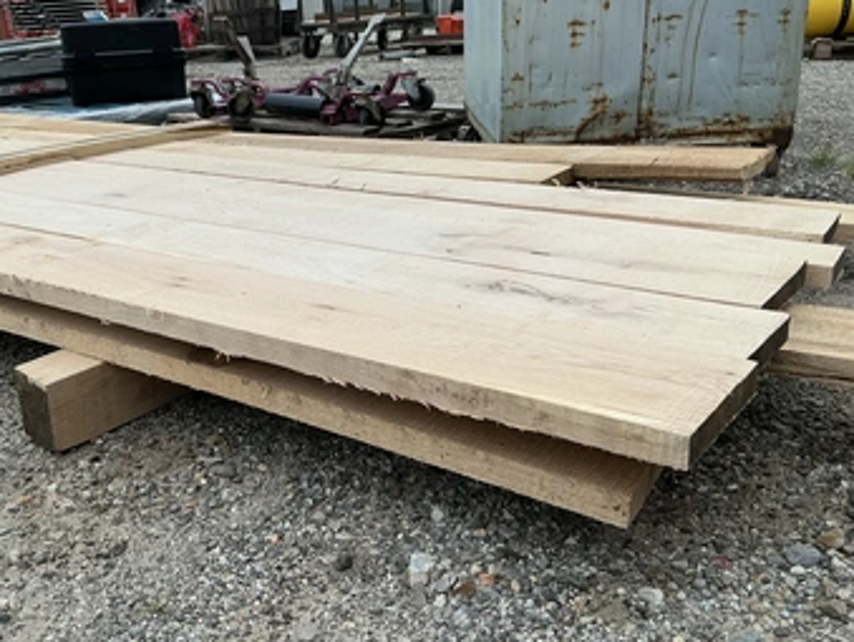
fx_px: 815
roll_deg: +3.7
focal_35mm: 33
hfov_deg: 55.1
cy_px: 310
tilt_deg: -18.2
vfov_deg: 43.0
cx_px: 370
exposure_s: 1/358
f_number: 1.8
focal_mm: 3
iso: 25
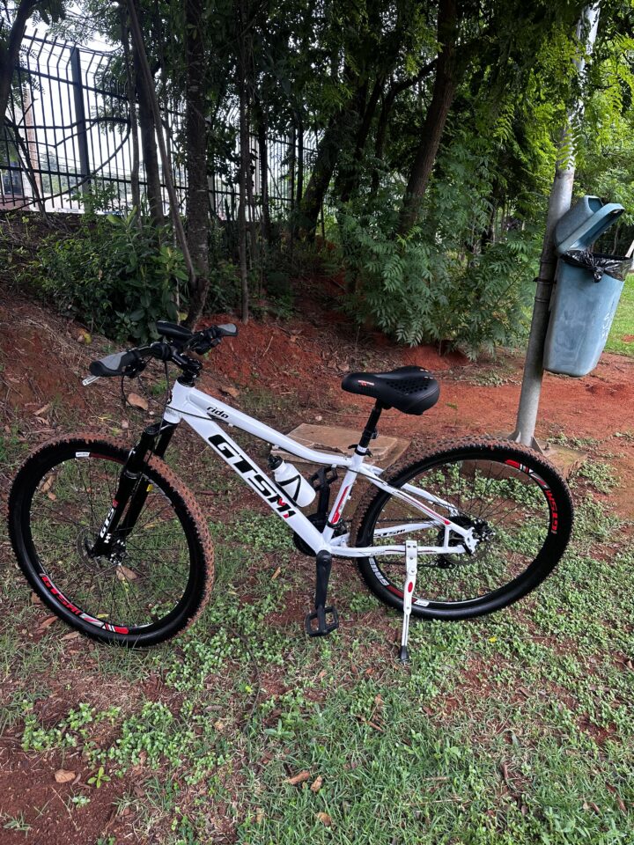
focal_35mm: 24
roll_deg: -0.3
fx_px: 586
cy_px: 422
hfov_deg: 56.8
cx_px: 317
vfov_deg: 71.6
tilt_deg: -17.9
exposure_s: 1/272
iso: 80
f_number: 1.78
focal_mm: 6.86
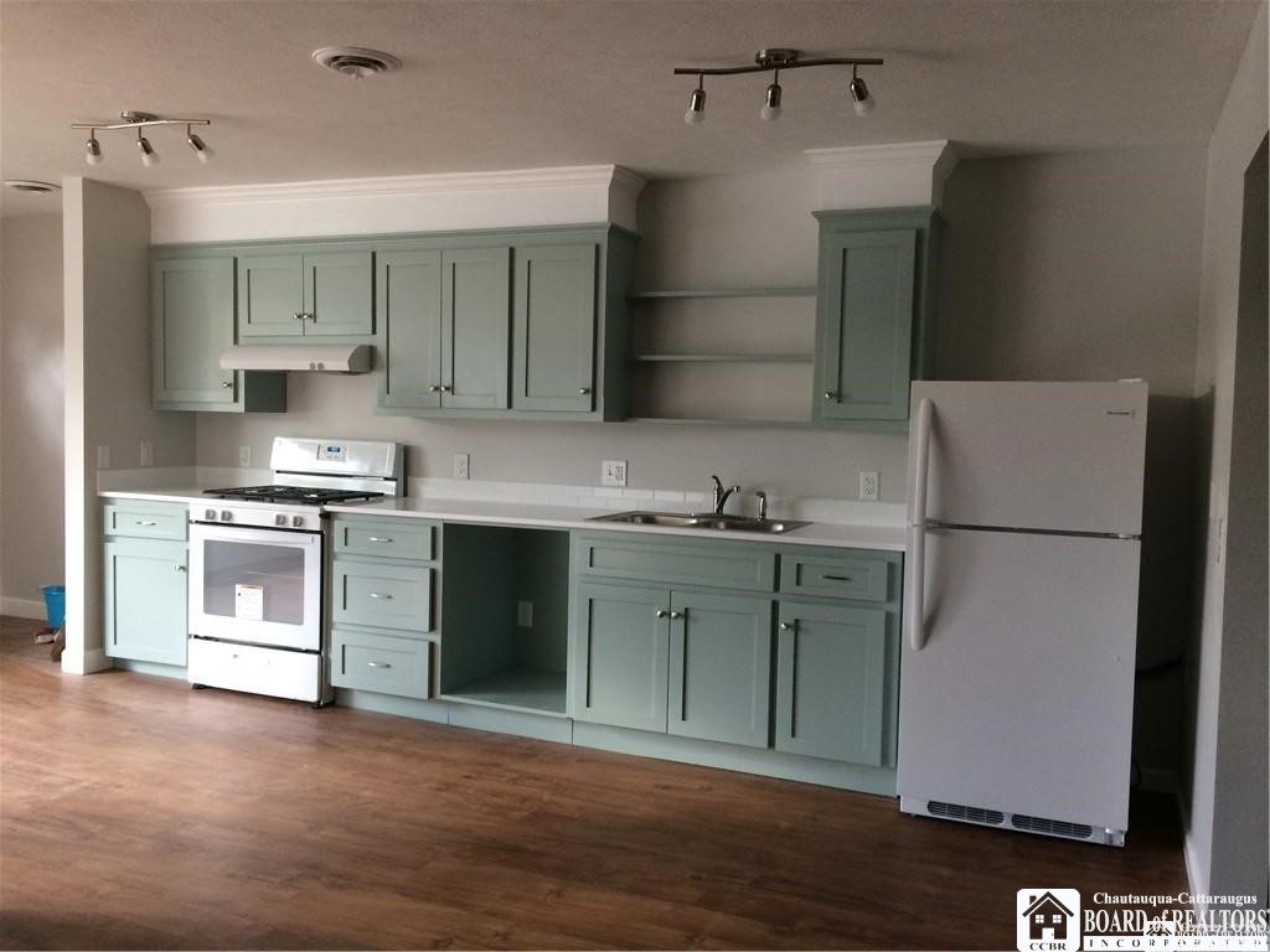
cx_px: 635
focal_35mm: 29
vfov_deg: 48.2
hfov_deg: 61.7
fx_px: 1064
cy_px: 476
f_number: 2.2
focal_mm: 4.15
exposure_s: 1/30
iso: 125
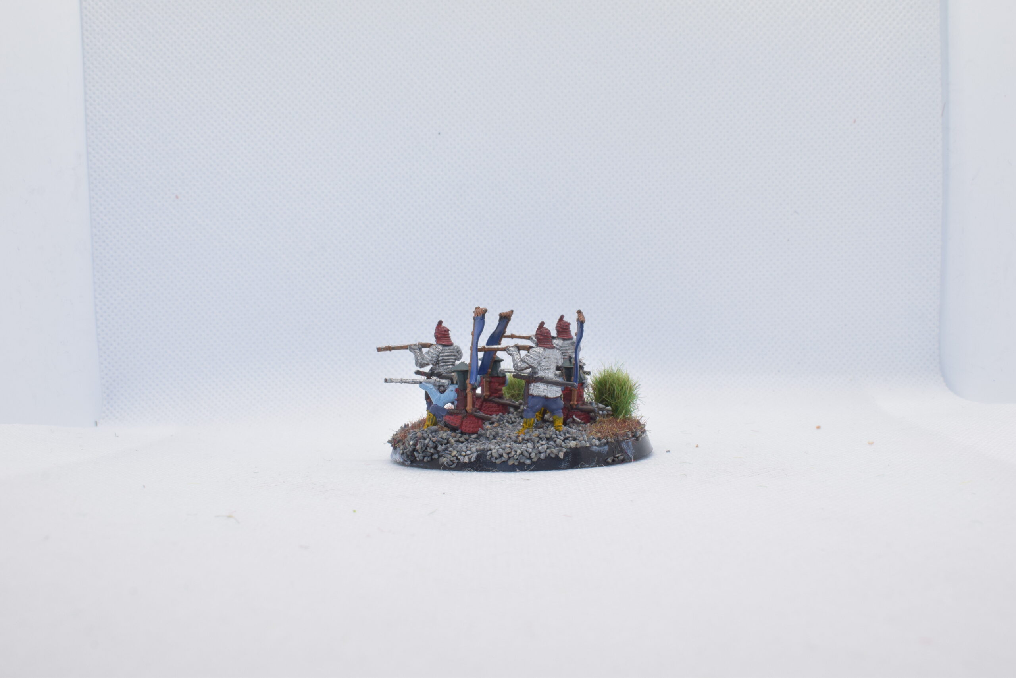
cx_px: 508
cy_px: 339
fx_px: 1185
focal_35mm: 42
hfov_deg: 46.4
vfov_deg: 31.9
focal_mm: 28
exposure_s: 1/60
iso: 800
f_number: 16
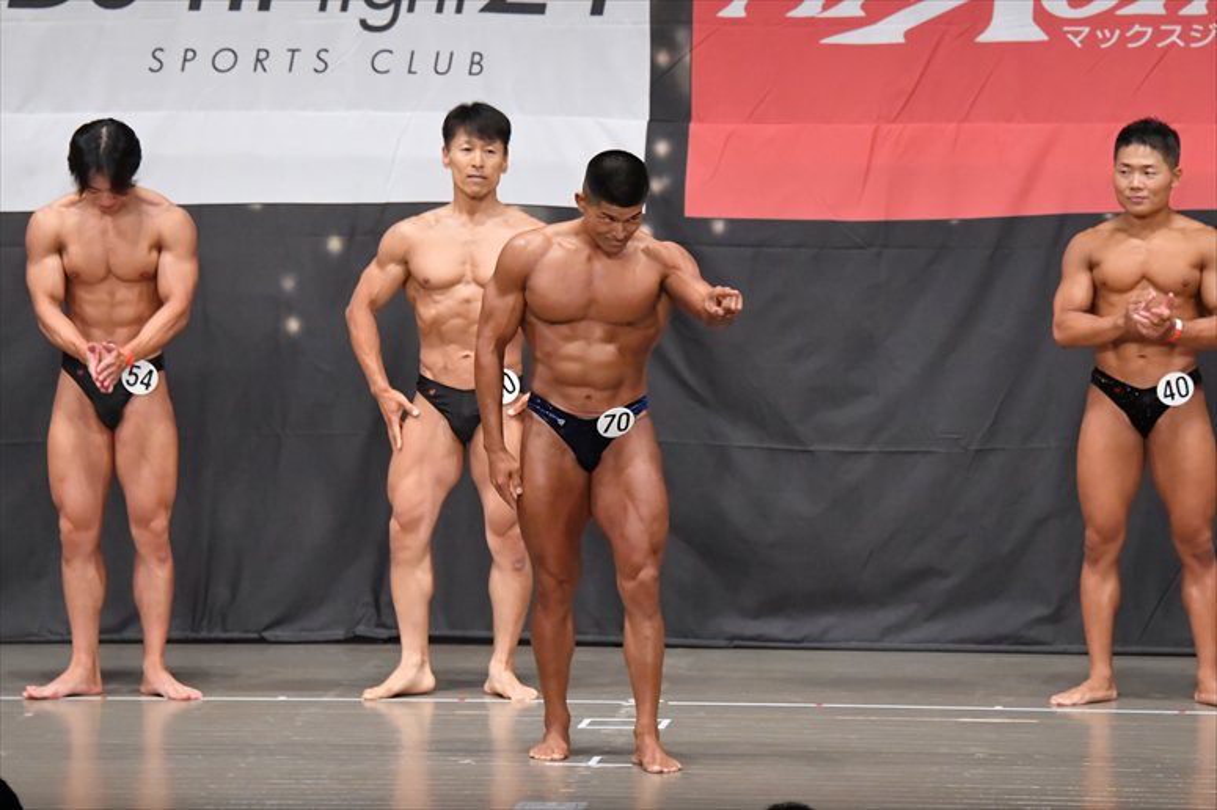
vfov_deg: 7.3
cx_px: 608
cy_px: 405
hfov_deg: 11.0
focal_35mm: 187
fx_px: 6319
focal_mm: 125
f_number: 5.6
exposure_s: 1/400
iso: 6400
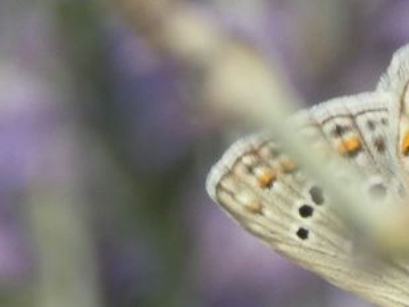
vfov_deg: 3.7
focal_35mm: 398
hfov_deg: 5.0
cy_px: 281
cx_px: 522
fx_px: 4704
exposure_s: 1/200
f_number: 5.3
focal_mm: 25.8
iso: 80
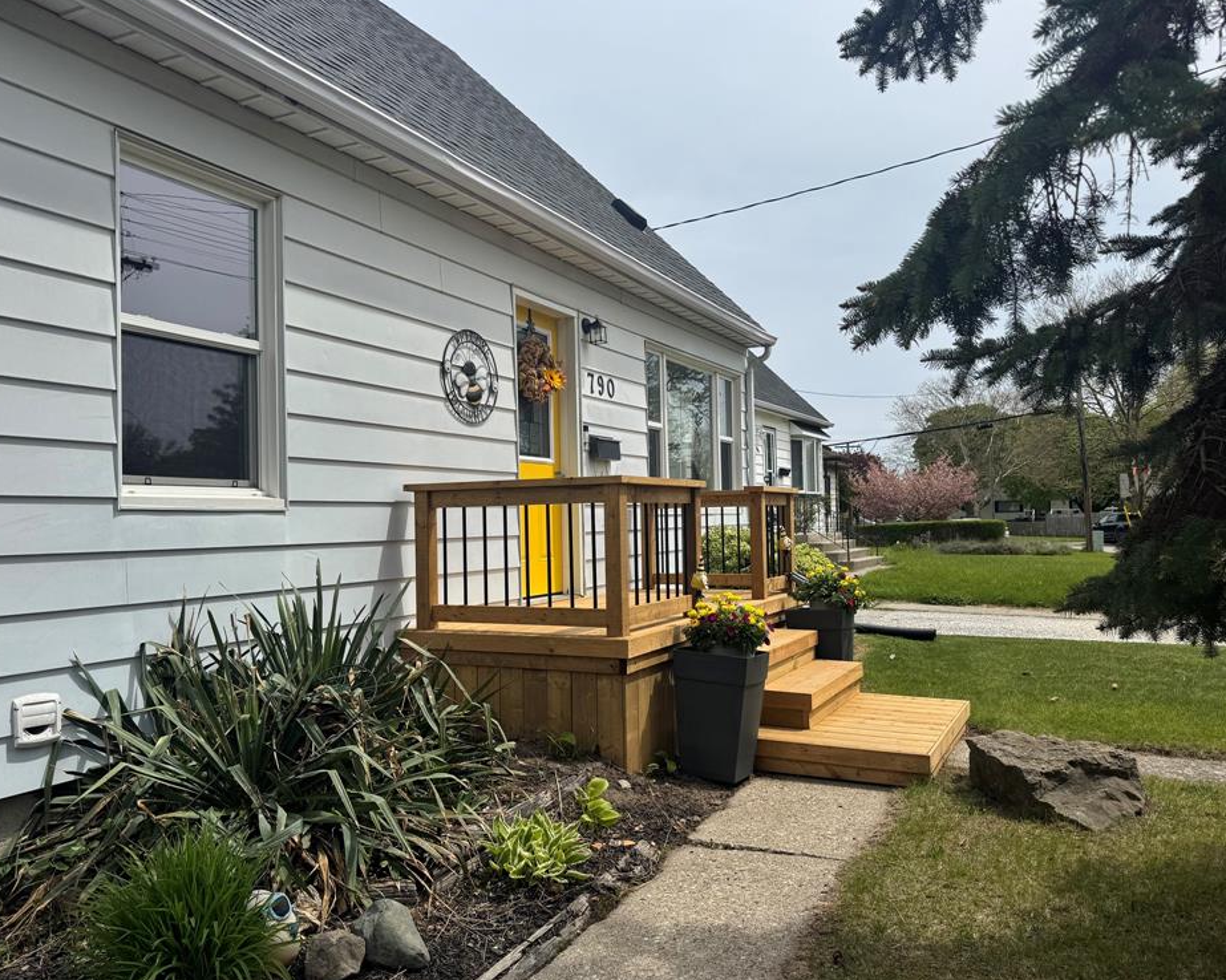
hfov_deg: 66.0
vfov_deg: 54.9
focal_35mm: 26
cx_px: 599
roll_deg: +1.5
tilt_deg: +1.0
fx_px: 943
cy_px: 498
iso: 80
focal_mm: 6.76
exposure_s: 1/6410
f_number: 1.78
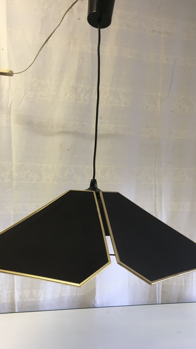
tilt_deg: +0.2
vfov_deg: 61.0
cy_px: 176
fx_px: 296
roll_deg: -1.1
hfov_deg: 36.7
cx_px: 95
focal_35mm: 32
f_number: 2.2
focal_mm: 4.15
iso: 64
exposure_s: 1/33
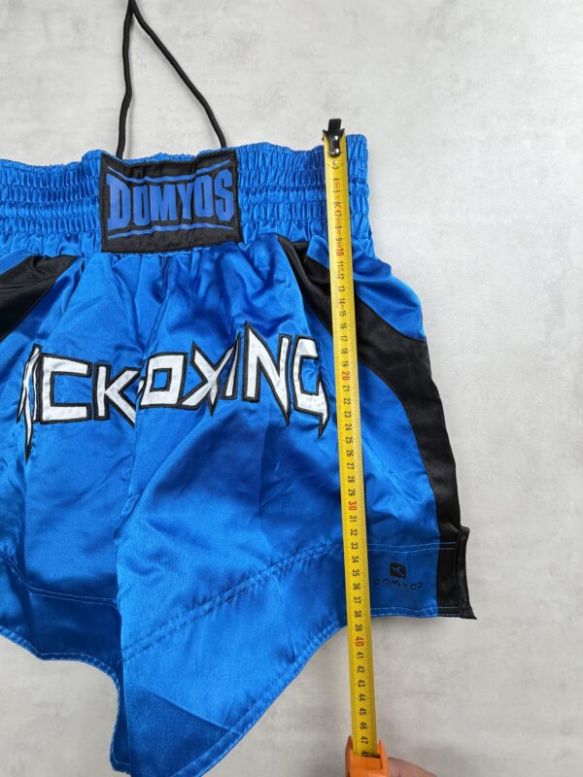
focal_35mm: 14
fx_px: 314
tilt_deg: -75.8
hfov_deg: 85.7
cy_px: 388
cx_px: 292
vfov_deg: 102.1
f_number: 2.2
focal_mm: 2.22
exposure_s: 1/100
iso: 200
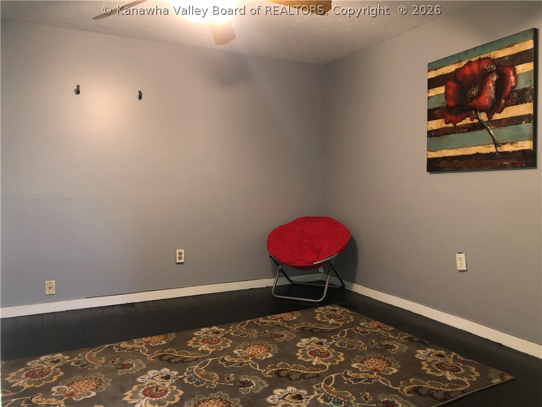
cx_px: 271
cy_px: 204
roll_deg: -0.2
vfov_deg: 49.7
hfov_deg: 63.4
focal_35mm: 28
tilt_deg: -2.6
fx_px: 438
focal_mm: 3.99
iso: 100
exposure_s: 1/13
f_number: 1.8
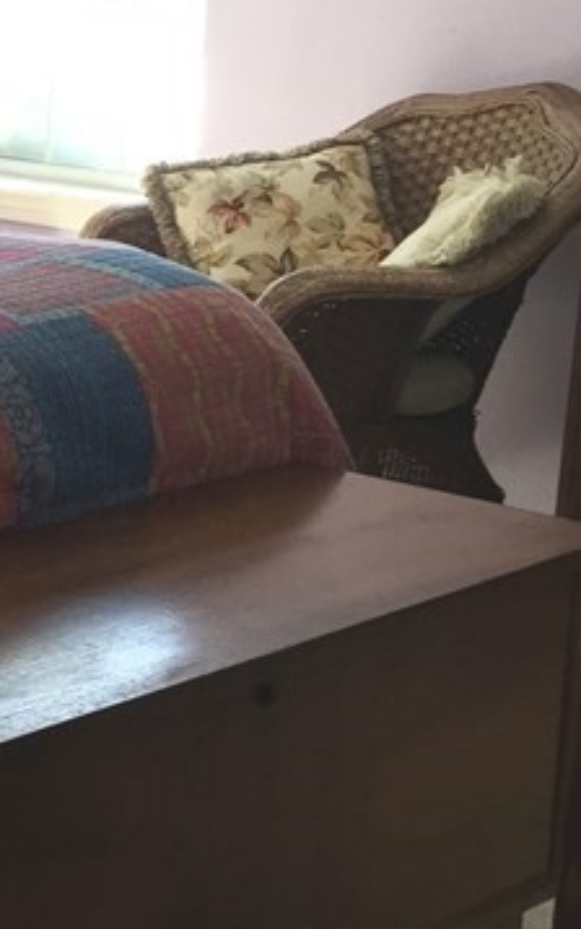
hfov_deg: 12.6
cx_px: -664
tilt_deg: -14.1
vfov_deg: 23.5
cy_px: 363
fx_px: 2228
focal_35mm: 88
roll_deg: +0.6
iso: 50
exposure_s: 1/120
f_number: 2.2
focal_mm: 4.15
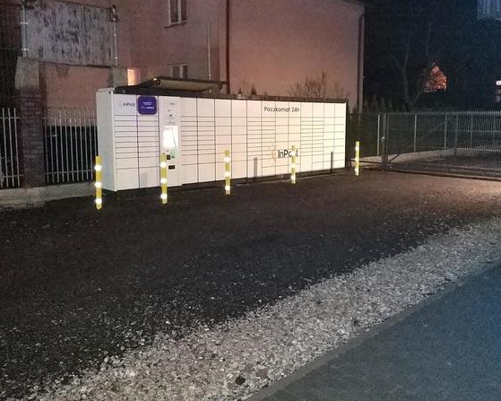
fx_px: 489
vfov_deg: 44.4
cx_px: 283
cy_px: 173
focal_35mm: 33
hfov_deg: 54.1
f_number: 1.7
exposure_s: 1/17
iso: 2000
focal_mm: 3.93
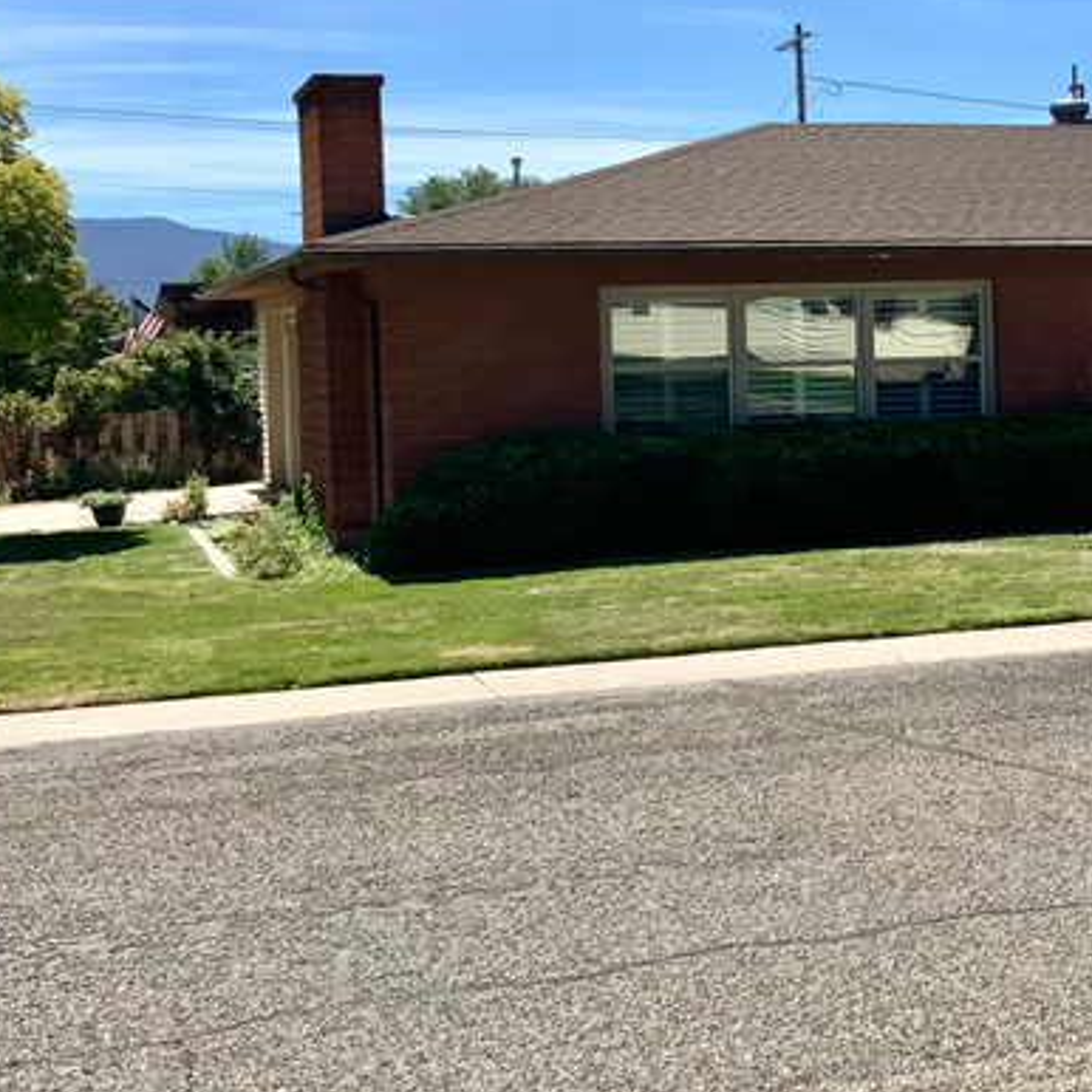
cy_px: 368
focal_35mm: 68
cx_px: 1095
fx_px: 2427
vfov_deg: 25.2
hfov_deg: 24.2
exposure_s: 1/2227
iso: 16
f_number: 1.8
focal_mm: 3
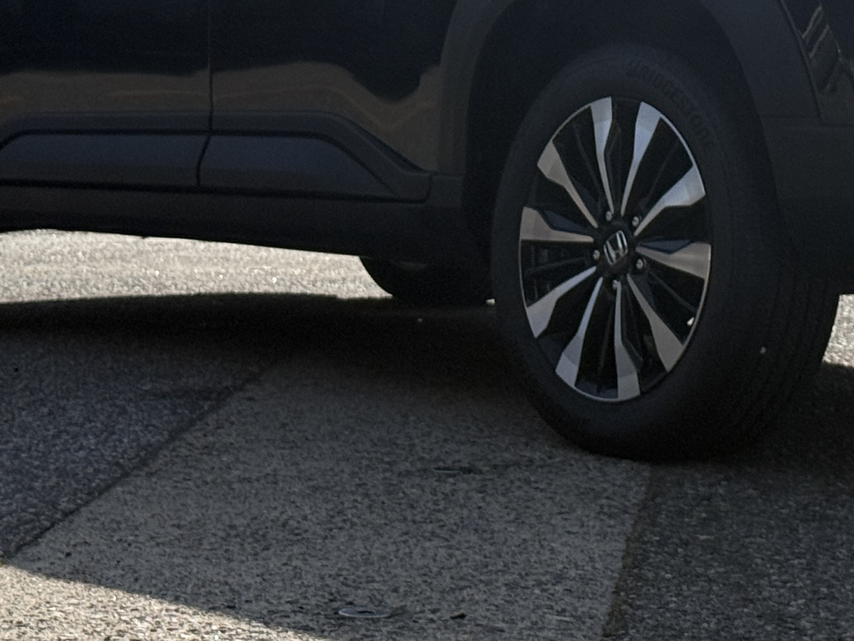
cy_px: -149
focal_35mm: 132
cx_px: 668
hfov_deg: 14.9
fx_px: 3257
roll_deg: +0.2
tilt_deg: +2.5
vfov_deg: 11.0
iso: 64
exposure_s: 1/11364
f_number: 1.78
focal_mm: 6.76
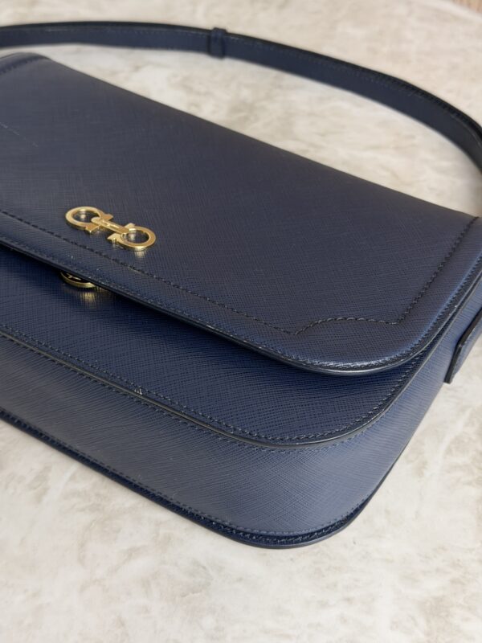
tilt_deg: -50.5
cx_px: 241
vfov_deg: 39.7
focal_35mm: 48
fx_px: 891
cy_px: 322
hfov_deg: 30.3
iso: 64
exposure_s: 1/120
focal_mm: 6.76
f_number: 1.78
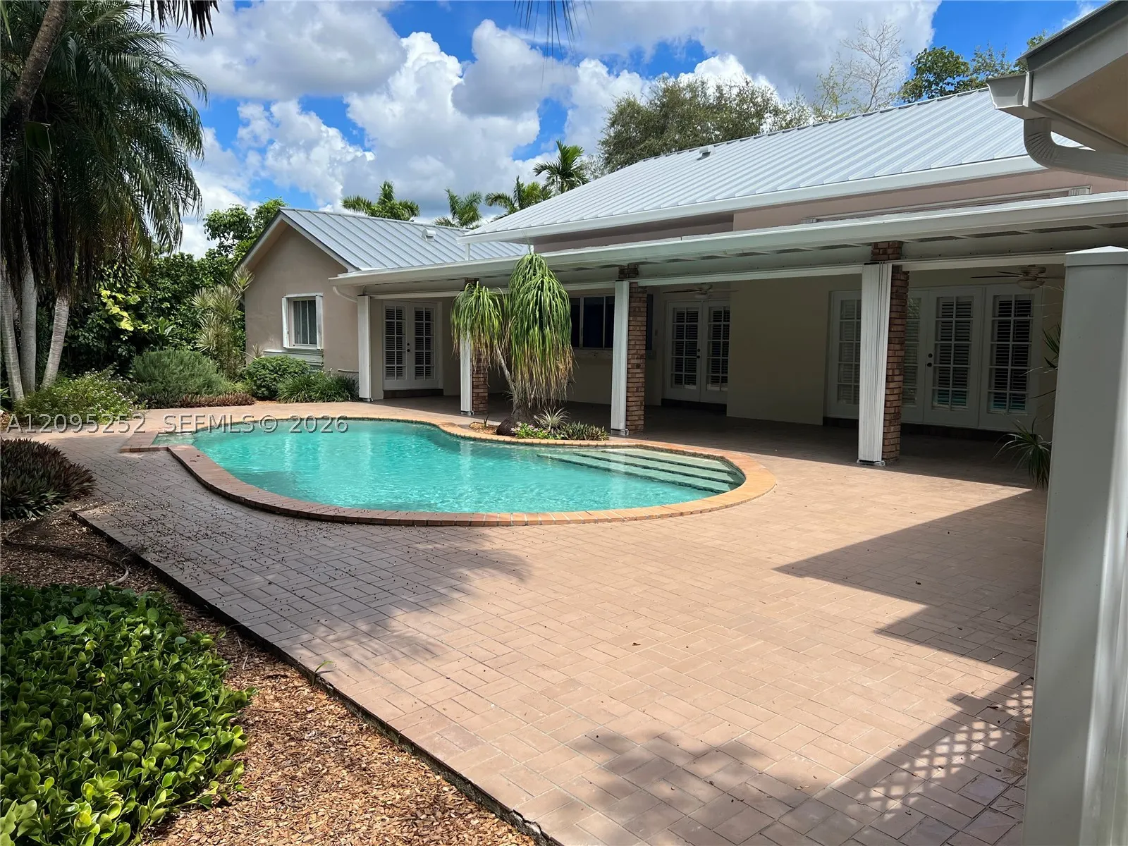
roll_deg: -1.3
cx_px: 564
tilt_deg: -5.7
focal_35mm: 26
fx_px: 847
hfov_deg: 67.3
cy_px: 423
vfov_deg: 53.1
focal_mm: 5.7
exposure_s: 1/3571
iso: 50
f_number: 1.5
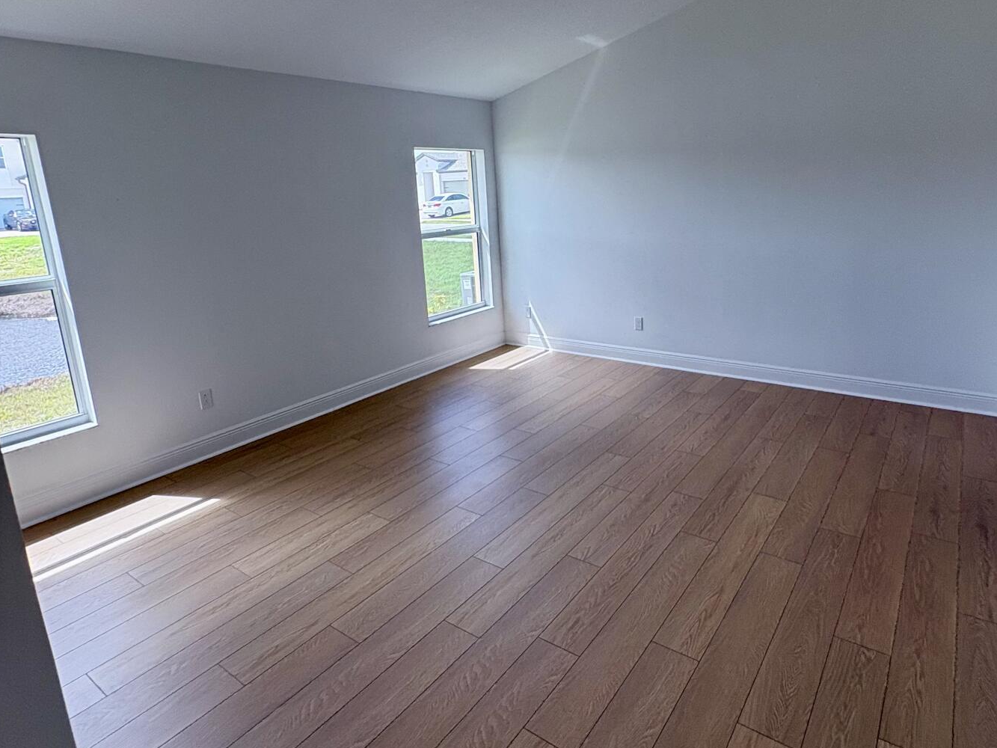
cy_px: 315
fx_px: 605
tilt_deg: -11.3
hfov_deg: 78.7
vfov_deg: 63.1
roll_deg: +2.5
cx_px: 553
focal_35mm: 21
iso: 40
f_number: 2.2
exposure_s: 1/120
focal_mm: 2.22
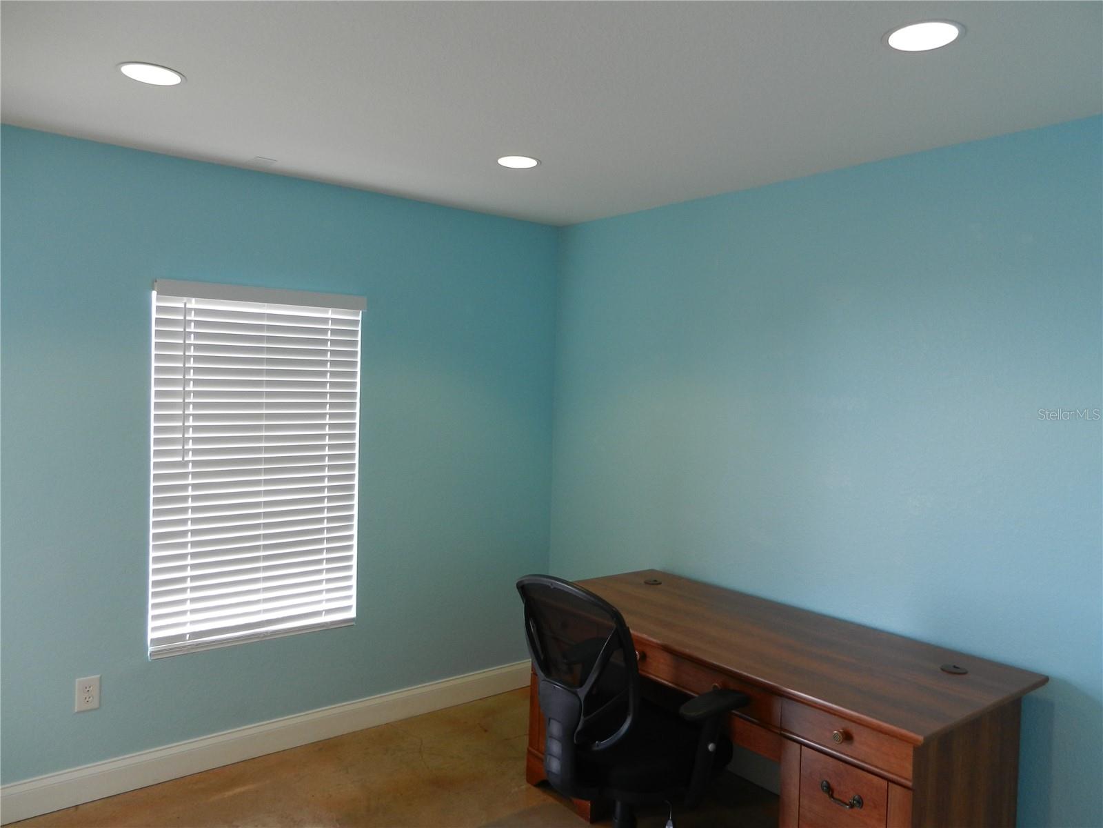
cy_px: 414
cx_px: 552
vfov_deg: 54.9
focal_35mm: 25
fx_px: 797
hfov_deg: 69.4
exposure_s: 1/30
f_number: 3.5
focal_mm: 4.5
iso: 160
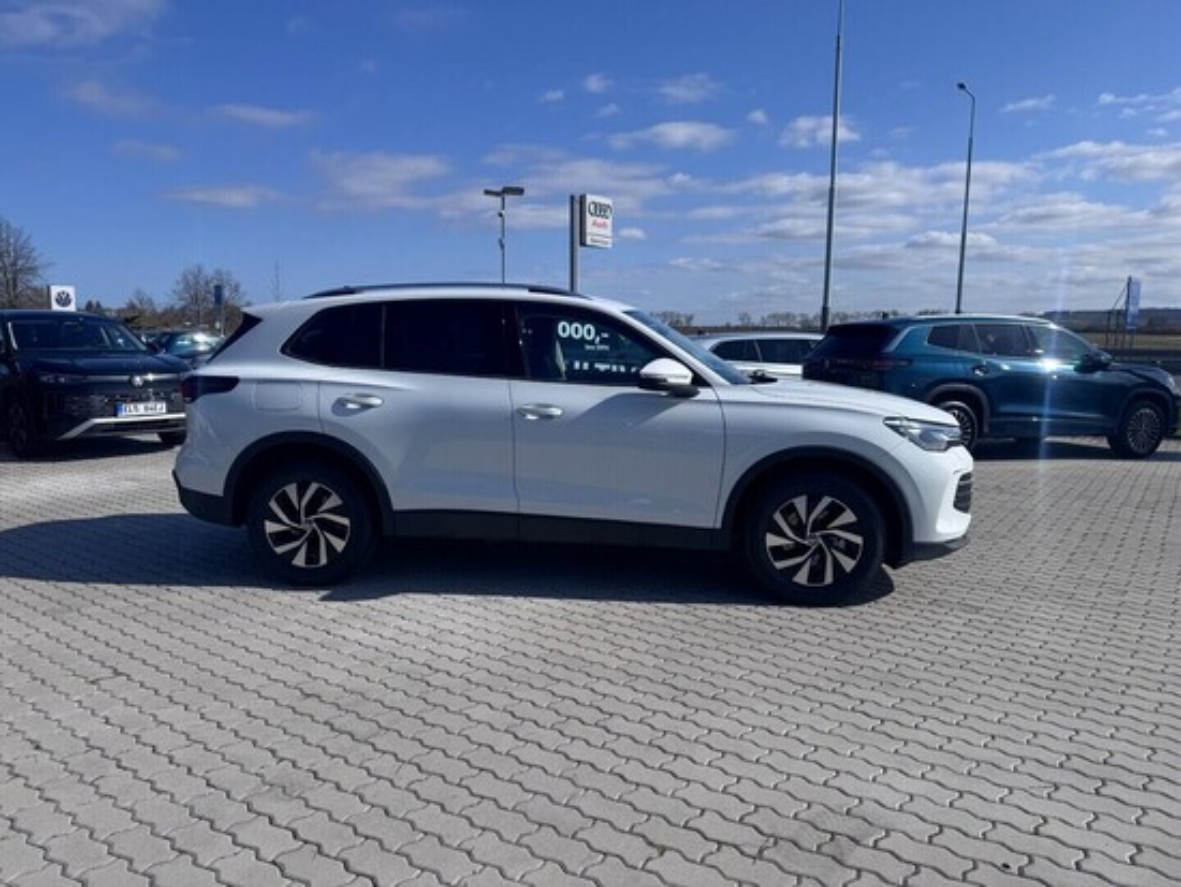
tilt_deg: -7.4
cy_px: 444
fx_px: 819
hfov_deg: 71.6
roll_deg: -0.7
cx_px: 590
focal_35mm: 24
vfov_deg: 56.9
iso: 80
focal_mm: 6.76
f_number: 1.78
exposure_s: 1/6410
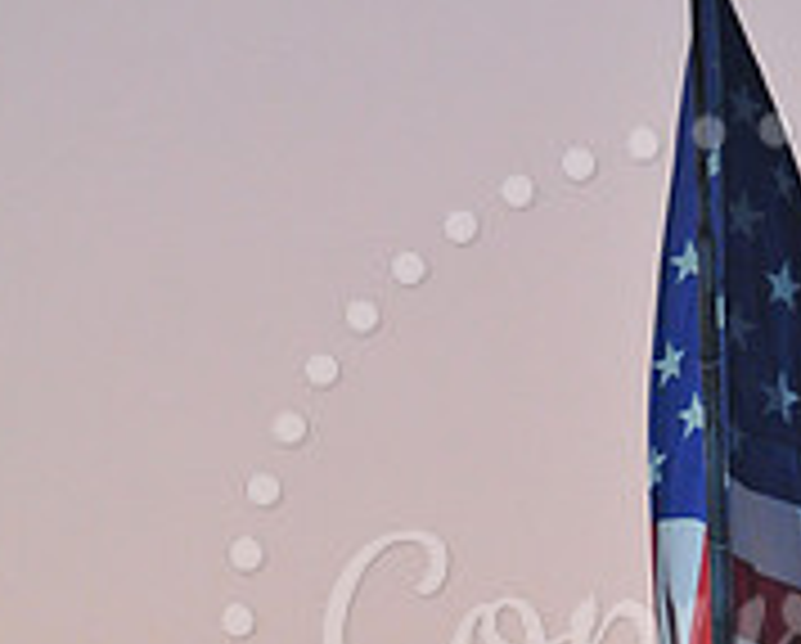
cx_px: 765
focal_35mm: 1159
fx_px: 27521
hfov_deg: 1.7
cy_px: 653
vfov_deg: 1.3
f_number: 6
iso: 5000
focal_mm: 380
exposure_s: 1/160
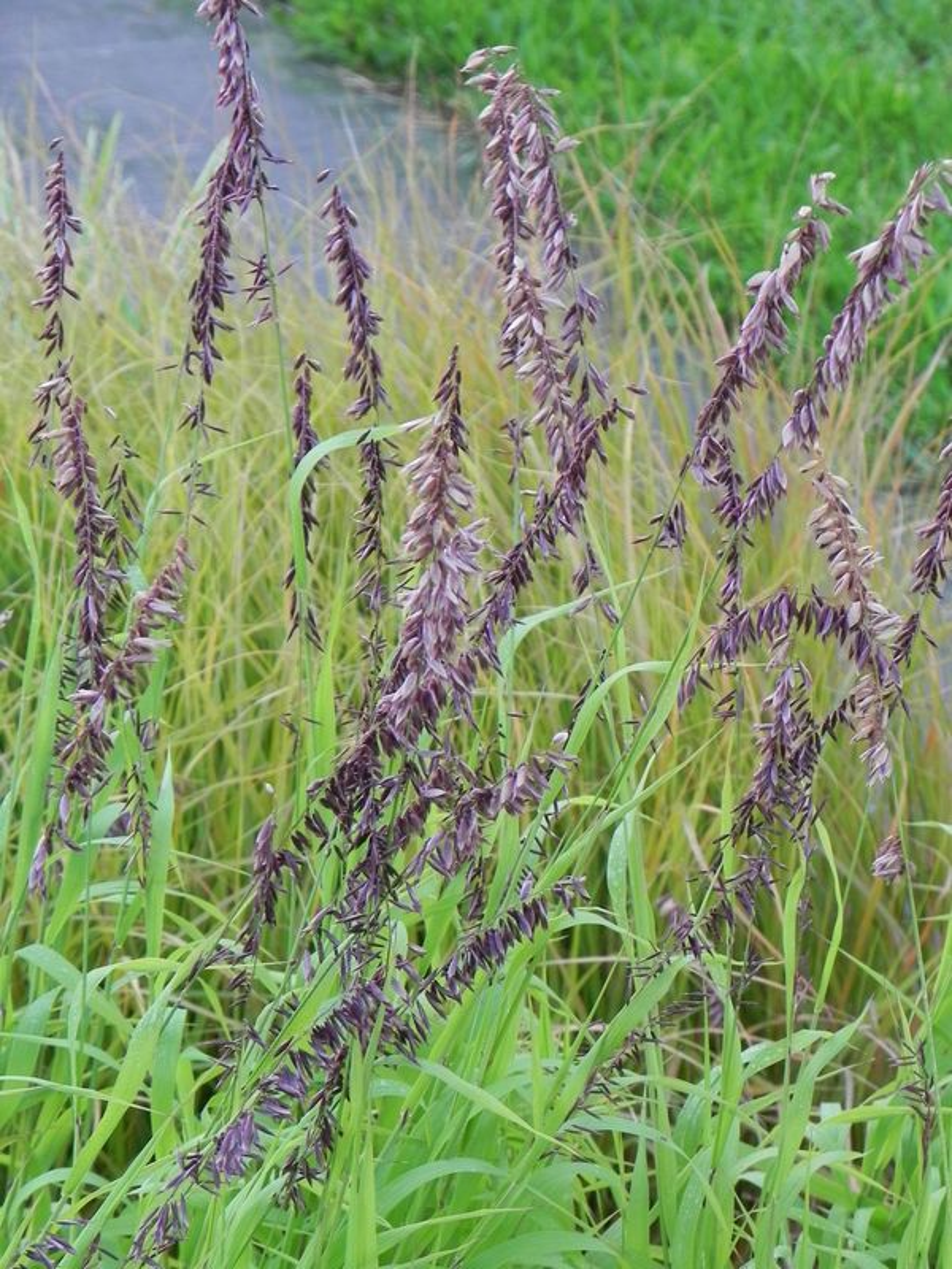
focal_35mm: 162
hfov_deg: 9.2
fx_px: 5940
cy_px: 634
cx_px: 476
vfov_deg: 12.2
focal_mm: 28.8
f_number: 5
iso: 160
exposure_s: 1/13
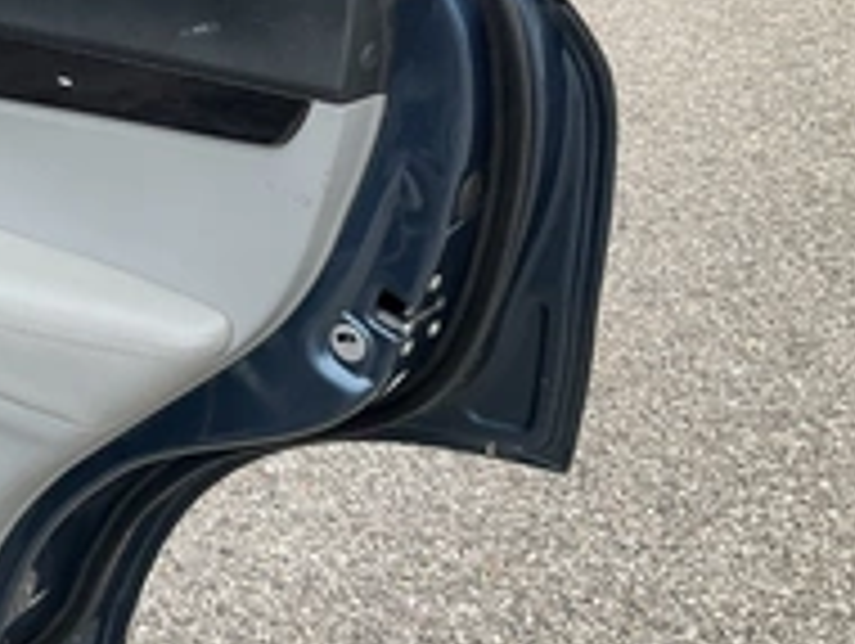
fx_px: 1509
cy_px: 113
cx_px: 72
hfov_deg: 30.2
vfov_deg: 23.7
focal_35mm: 61
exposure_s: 1/146
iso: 20
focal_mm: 3
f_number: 1.8
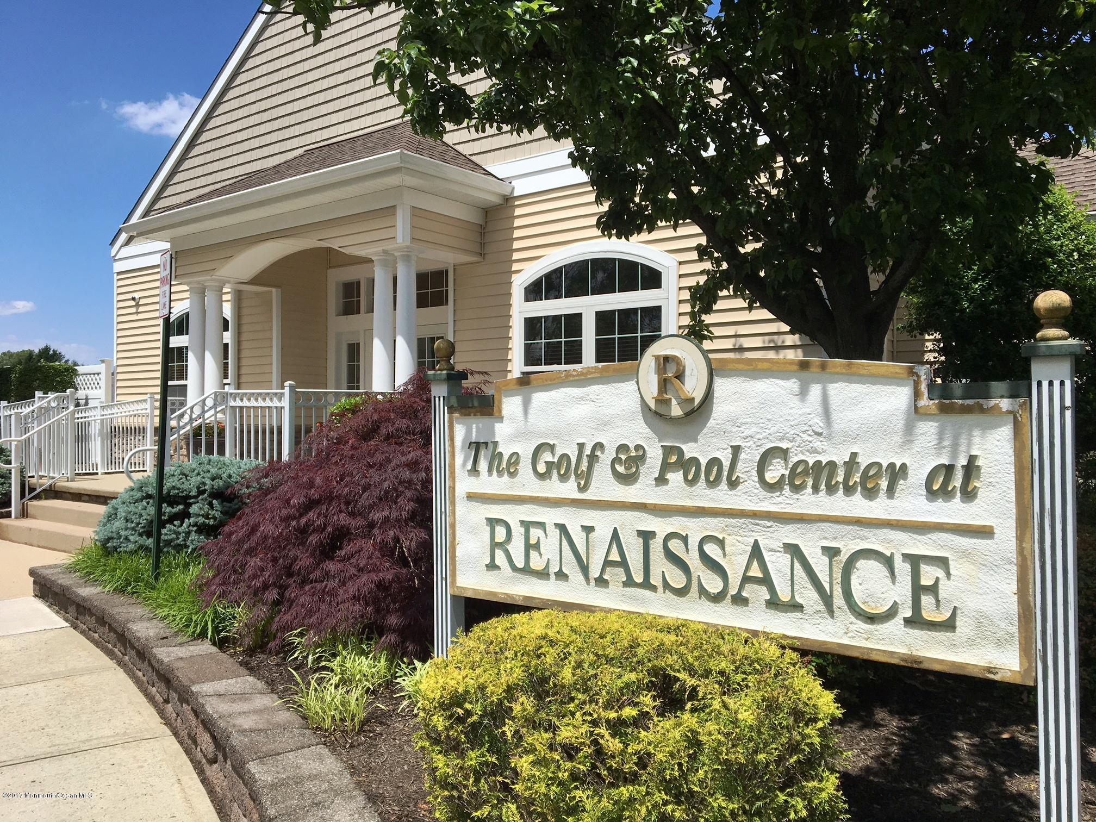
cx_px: 548
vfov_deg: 48.2
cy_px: 411
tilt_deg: +0.7
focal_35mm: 29
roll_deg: -0.3
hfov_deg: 61.7
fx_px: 918
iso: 25
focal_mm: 4.15
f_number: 2.2
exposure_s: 1/2653
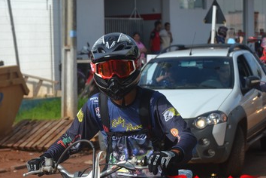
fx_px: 931
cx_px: 101
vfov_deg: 10.9
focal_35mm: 126
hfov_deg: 16.2
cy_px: 109
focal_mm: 66
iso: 100
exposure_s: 1/500
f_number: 5.6
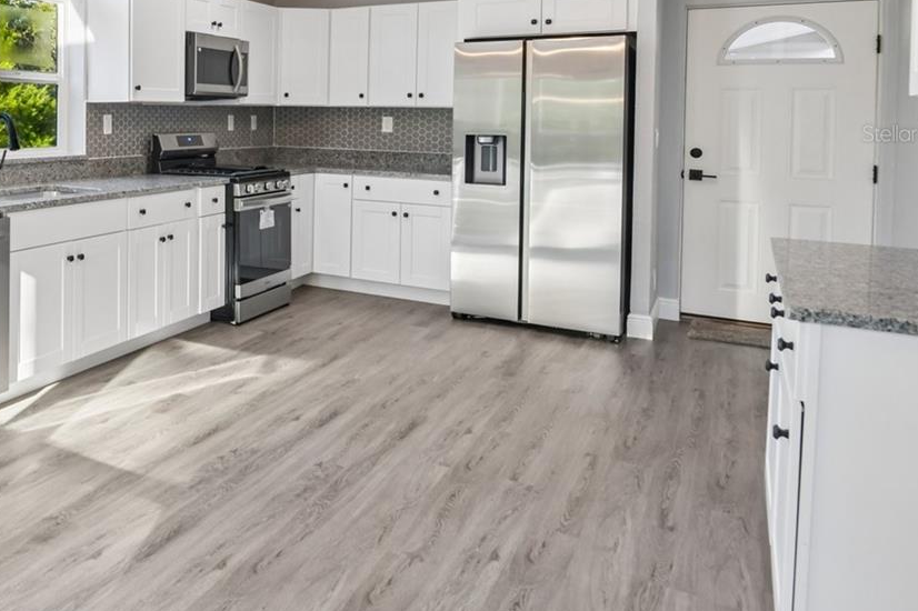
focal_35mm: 31
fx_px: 790
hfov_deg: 52.2
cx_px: 72
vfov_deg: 40.7
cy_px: 133
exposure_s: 1/80
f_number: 8
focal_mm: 16
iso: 400
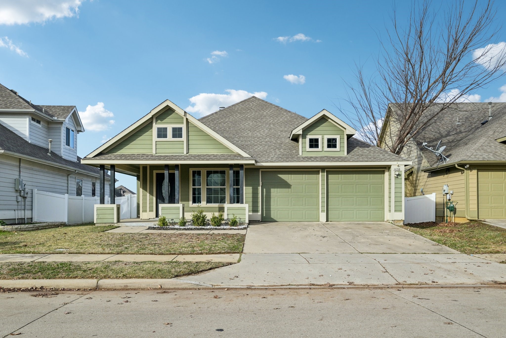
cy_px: 169
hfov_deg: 61.9
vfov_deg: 43.6
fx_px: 422
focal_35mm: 30
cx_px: 253
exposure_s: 1/1000
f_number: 8
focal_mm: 30
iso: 400
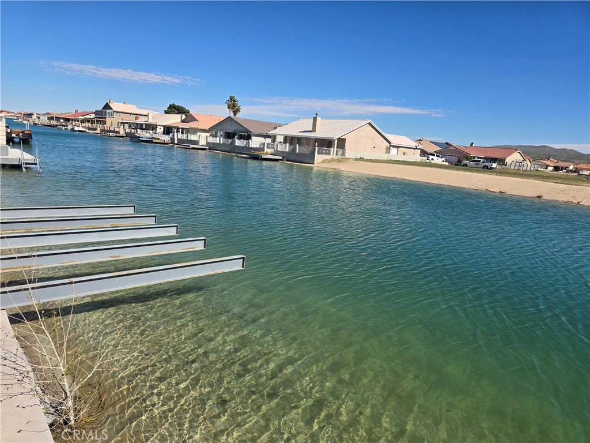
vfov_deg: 58.9
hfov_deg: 73.9
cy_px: 222
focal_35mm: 23
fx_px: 392
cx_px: 295
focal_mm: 6.3
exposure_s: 1/1081
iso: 12
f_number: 1.7
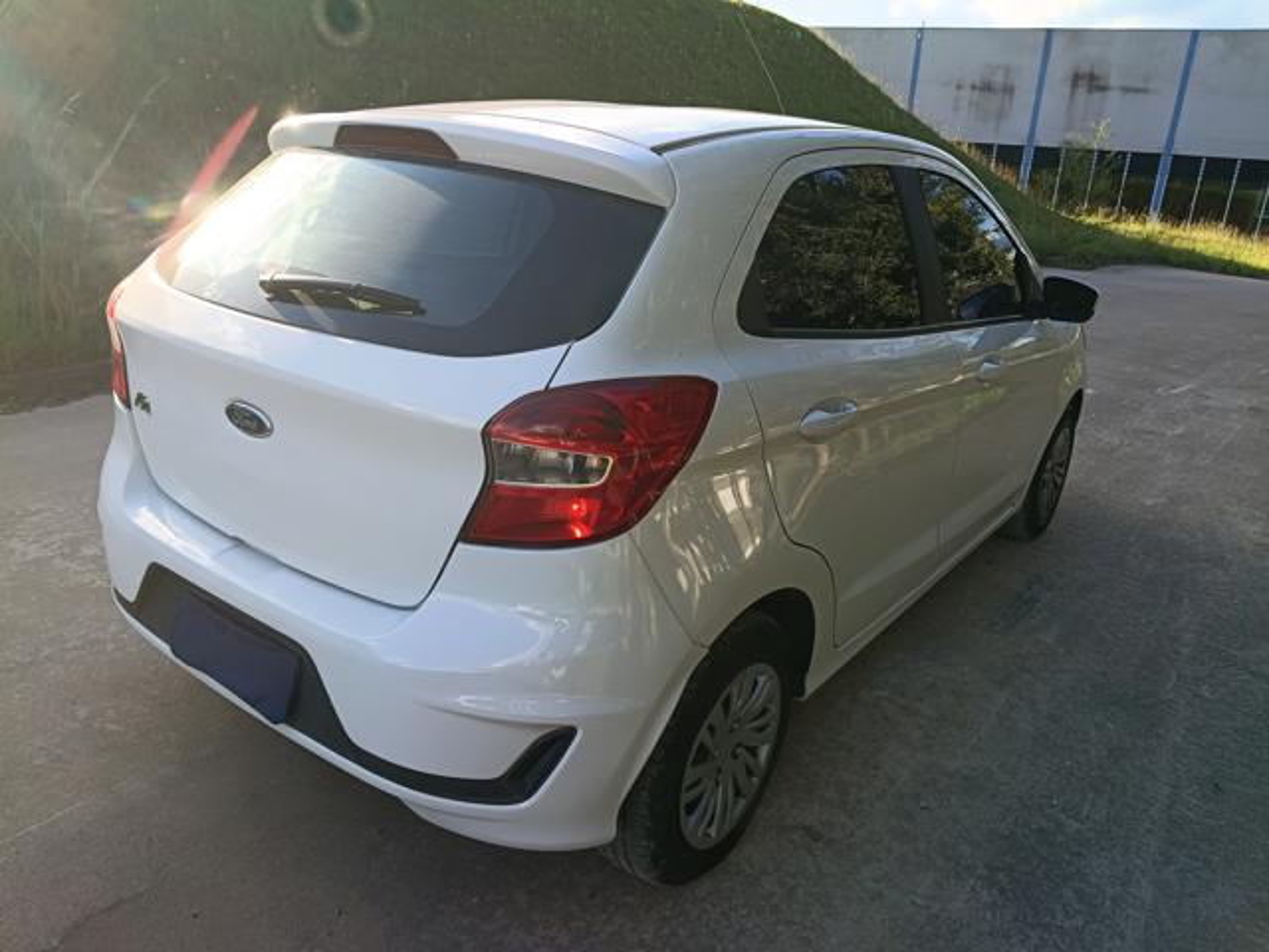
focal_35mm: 26
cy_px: 476
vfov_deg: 53.1
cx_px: 634
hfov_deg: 67.3
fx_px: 953
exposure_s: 1/433
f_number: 1.8
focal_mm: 4.81
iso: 146
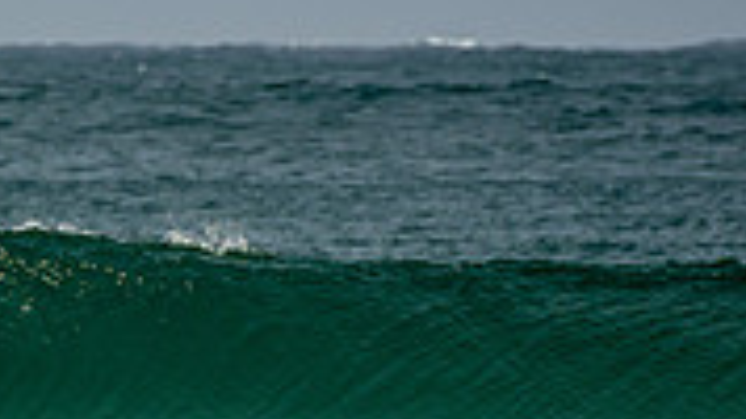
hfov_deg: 2.1
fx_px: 20309
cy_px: 492
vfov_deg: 1.2
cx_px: -180
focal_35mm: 1027
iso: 200
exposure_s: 1/1600
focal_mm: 200
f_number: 5.6
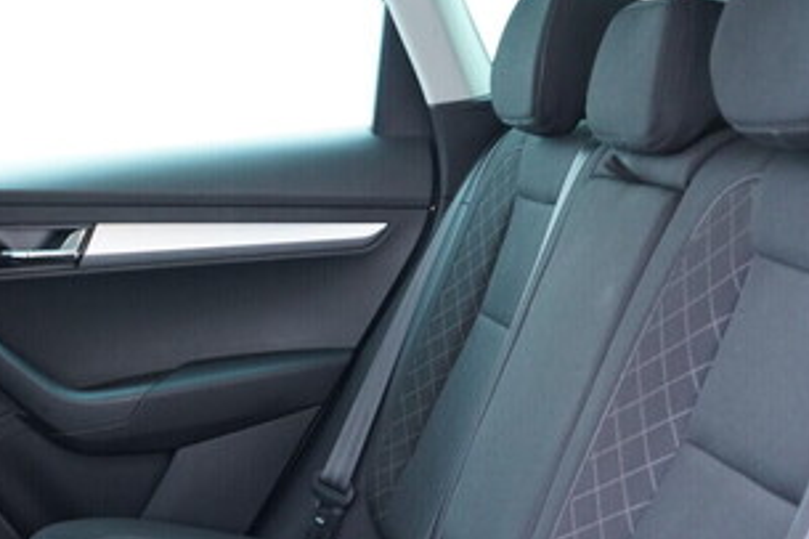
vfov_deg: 20.8
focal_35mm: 65
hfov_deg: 30.5
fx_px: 1460
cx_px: 202
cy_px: 370
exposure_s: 1/40
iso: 1000
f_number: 2.8
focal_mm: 24
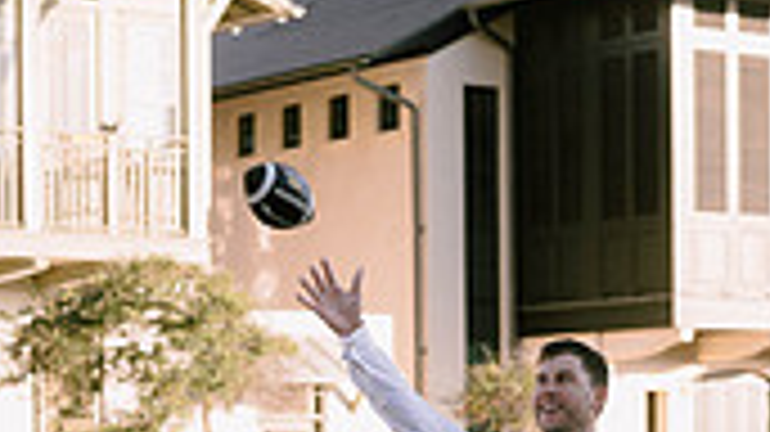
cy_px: 513
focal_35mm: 138
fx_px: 2816
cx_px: 527
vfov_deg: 8.7
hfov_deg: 15.5
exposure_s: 1/800
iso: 200
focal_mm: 50
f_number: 2.8
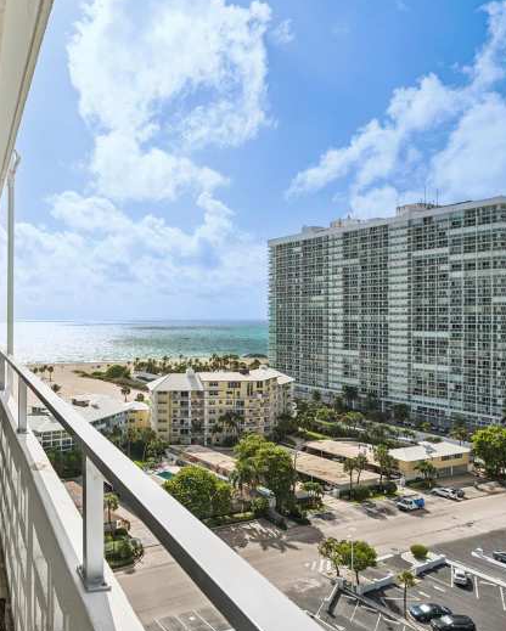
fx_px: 486
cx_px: 94
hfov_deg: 51.2
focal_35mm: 26
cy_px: 317
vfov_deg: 66.0
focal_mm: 18
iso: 250
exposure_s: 1/1250
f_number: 8
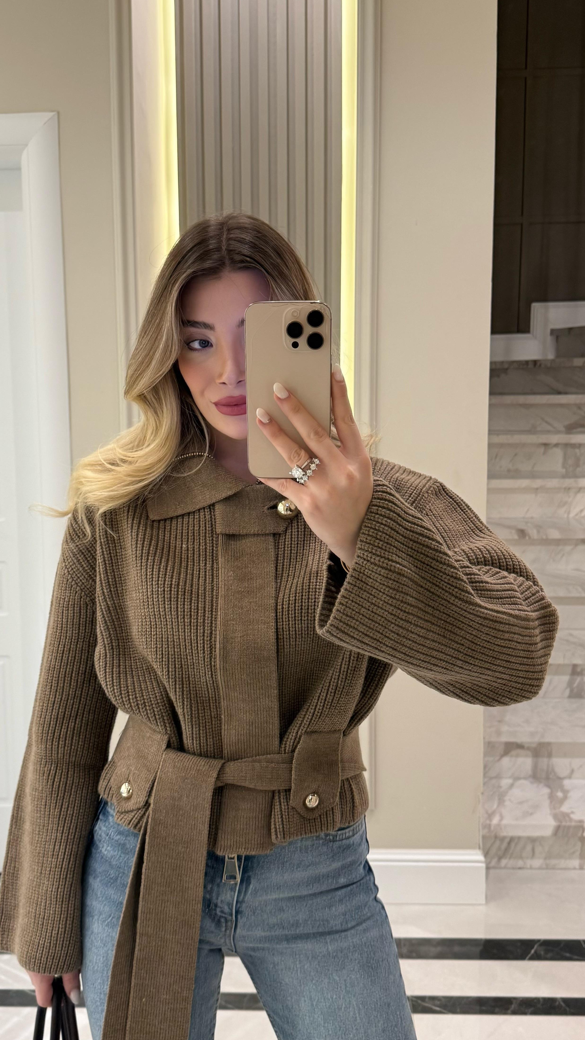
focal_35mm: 34
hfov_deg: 34.6
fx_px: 938
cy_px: 514
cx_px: 276
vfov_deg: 58.0
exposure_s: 1/50
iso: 160
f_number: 1.78
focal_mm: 6.76
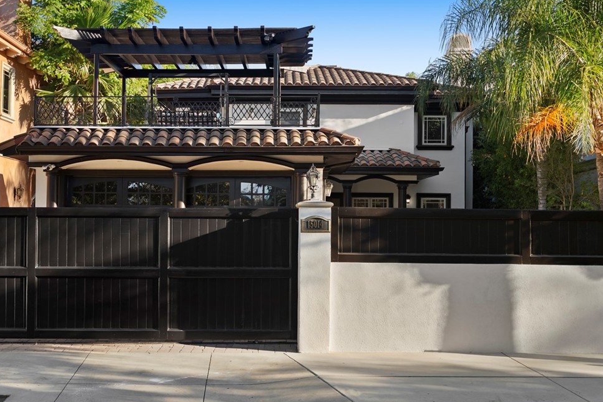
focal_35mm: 53
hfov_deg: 37.5
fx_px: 888
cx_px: 304
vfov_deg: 25.5
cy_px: 204
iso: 80
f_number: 8
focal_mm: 50
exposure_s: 1/8
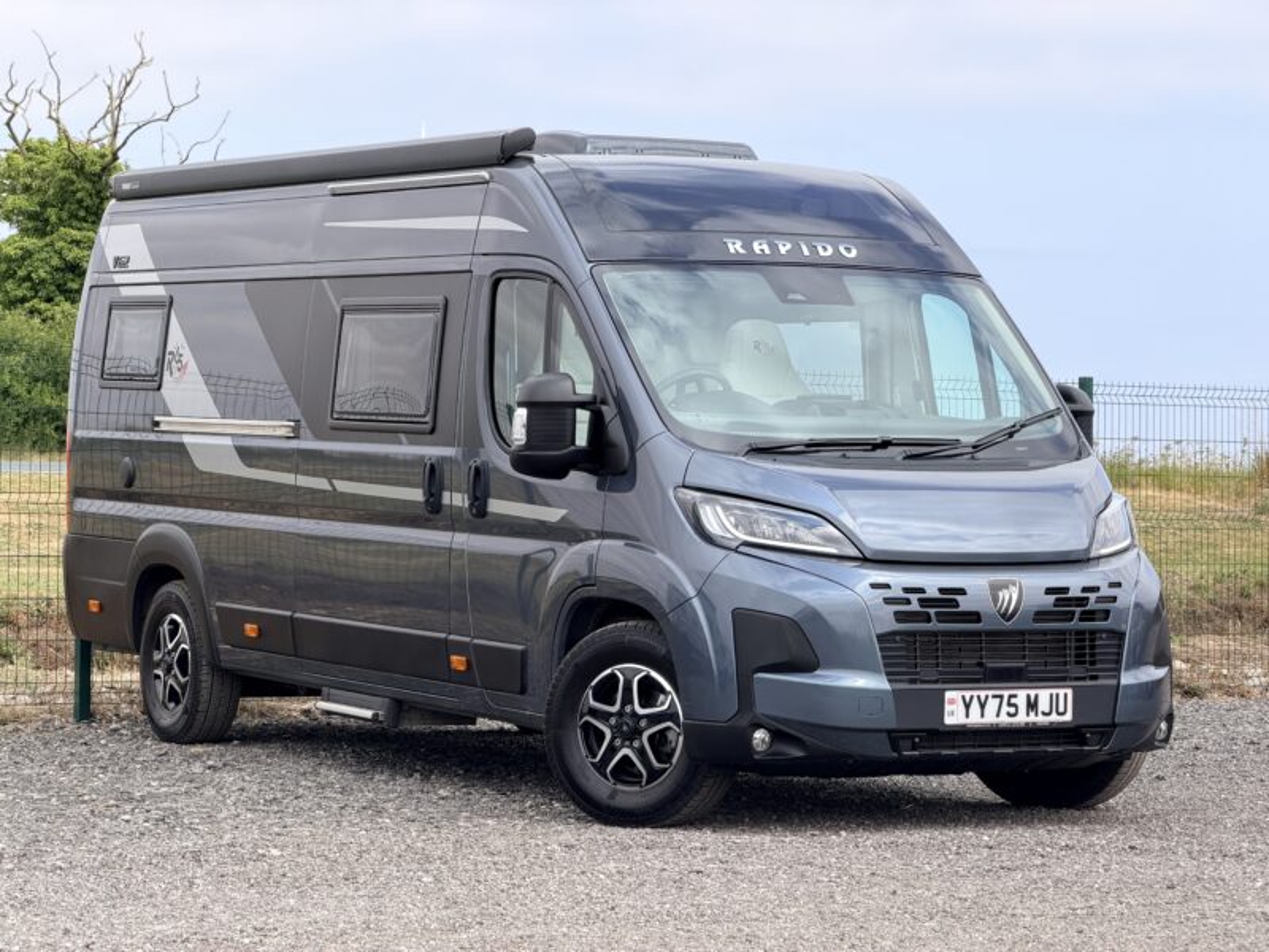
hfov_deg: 19.6
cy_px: 476
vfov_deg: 14.8
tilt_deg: +0.6
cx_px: 634
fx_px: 3666
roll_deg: -0.2
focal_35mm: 100
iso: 40
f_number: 2.8
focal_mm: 16.89
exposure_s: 1/638
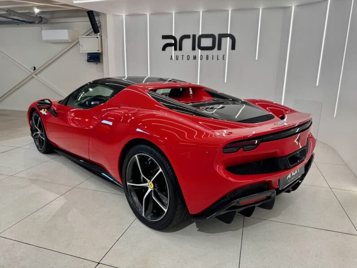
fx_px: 248
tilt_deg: -12.8
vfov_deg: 56.8
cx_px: 178
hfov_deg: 71.6
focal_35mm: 24
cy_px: 134
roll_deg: -0.8
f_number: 1.78
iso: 200
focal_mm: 6.76
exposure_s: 1/100
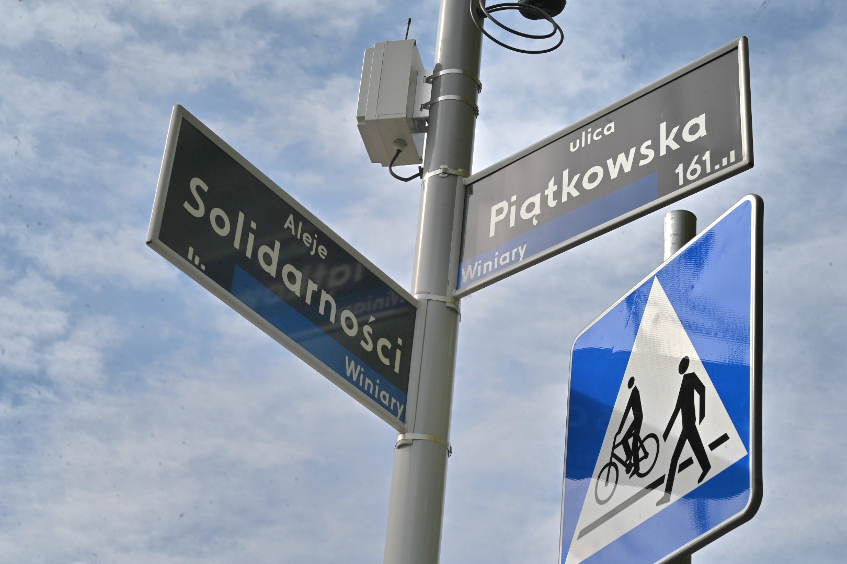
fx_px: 1647
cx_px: 424
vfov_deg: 19.5
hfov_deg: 28.8
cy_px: 282
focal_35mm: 70
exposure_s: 1/200
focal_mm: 70
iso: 100
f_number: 18
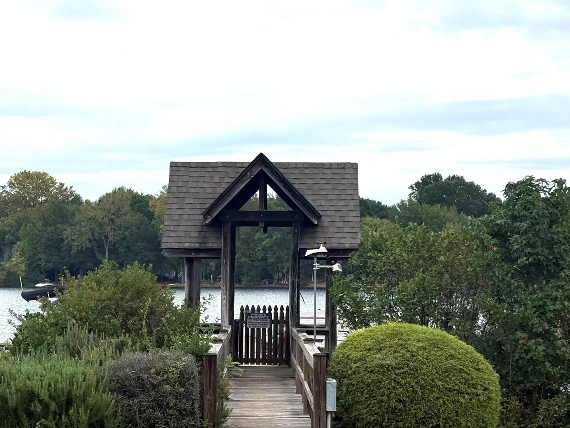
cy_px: 252
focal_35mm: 80
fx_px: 1317
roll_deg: -0.1
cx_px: 261
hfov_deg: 24.4
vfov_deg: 18.4
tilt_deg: +2.3
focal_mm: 6.76
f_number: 1.78
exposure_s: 1/4098
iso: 64
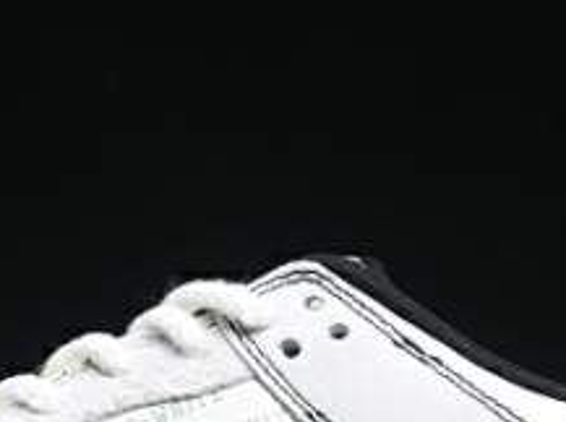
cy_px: 391
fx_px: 3967
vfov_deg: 6.1
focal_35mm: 243
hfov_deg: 8.2
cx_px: 177
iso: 160
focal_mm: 50
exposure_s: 1/60
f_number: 6.3
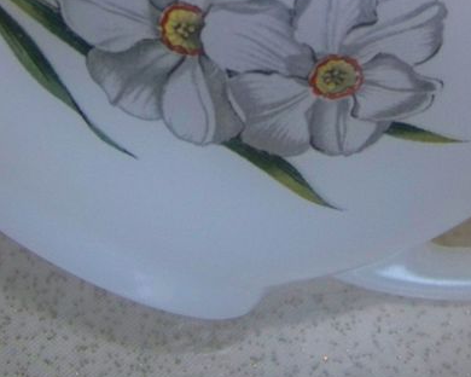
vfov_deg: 16.6
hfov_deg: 21.2
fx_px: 1255
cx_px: 293
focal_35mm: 90
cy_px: -24
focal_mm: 5.85
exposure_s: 1/30
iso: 200
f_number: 2.8
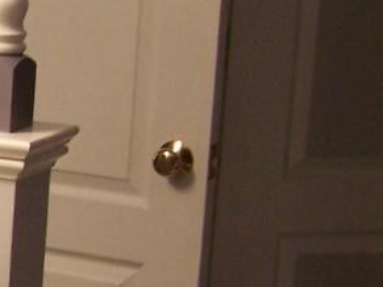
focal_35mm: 167
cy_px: 174
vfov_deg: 8.9
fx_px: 1847
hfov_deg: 10.8
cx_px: -392
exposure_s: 1/25
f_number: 2.8
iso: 140
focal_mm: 6.3
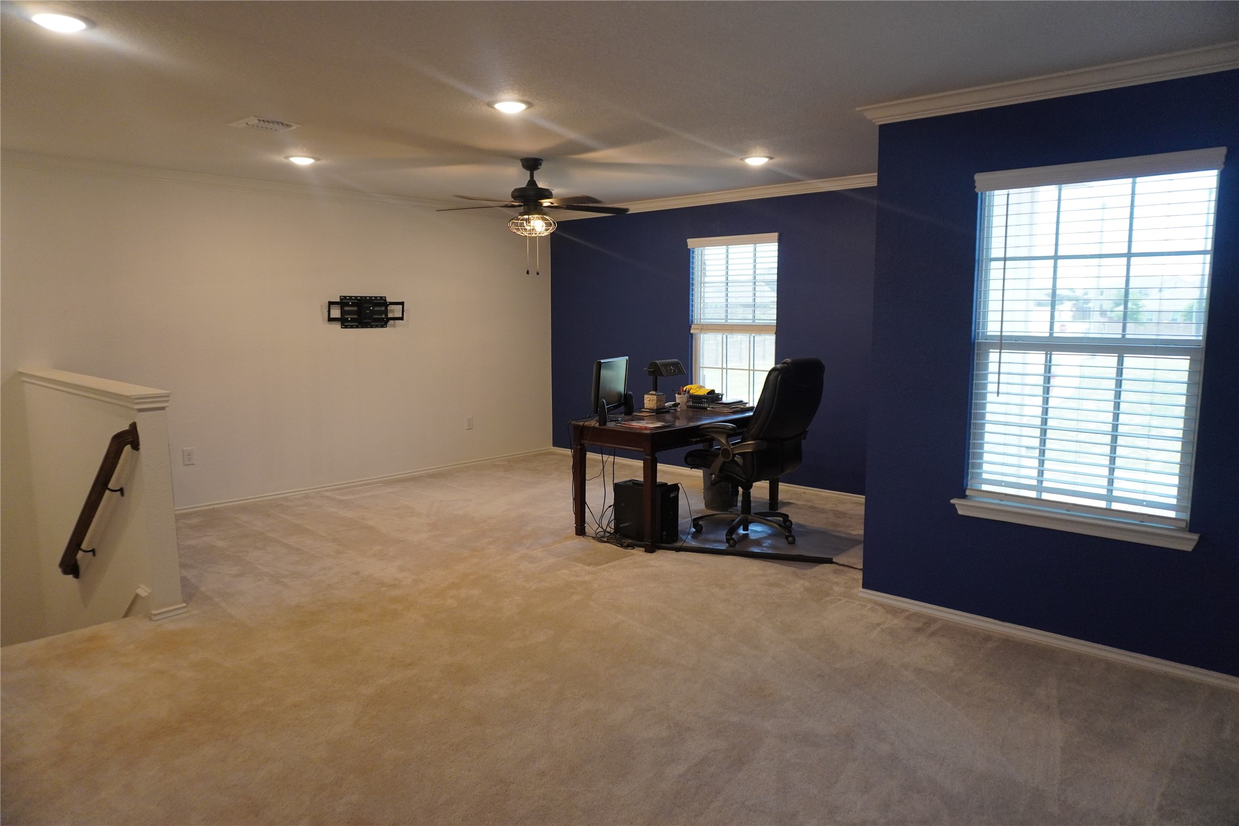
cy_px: 413
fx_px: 826
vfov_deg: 53.1
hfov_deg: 73.7
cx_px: 620
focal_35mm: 24
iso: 1250
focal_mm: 16
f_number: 4
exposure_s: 1/160
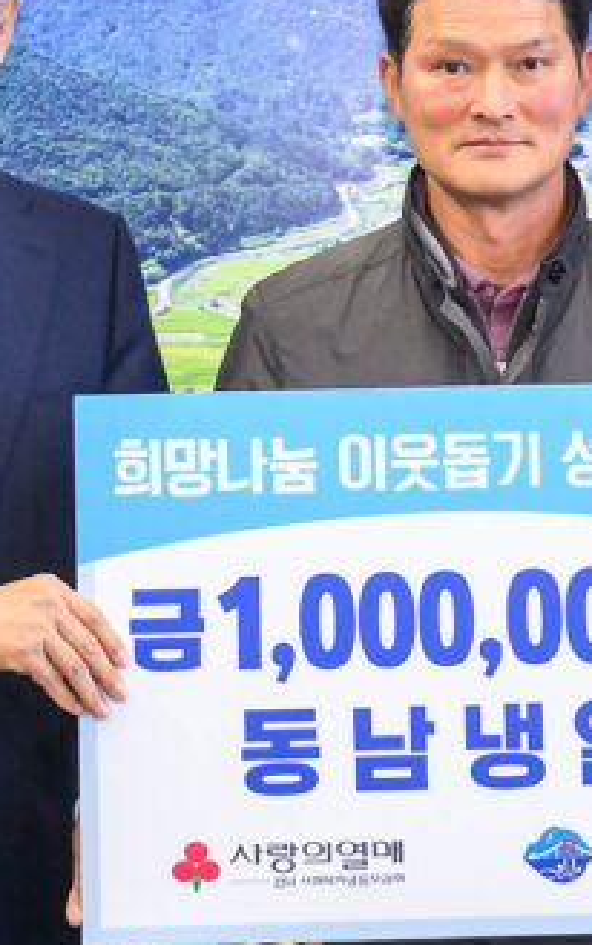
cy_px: 204
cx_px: 451
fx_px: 3429
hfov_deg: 9.8
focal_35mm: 133
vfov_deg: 15.6
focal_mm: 42
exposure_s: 1/200
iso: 1600
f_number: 4
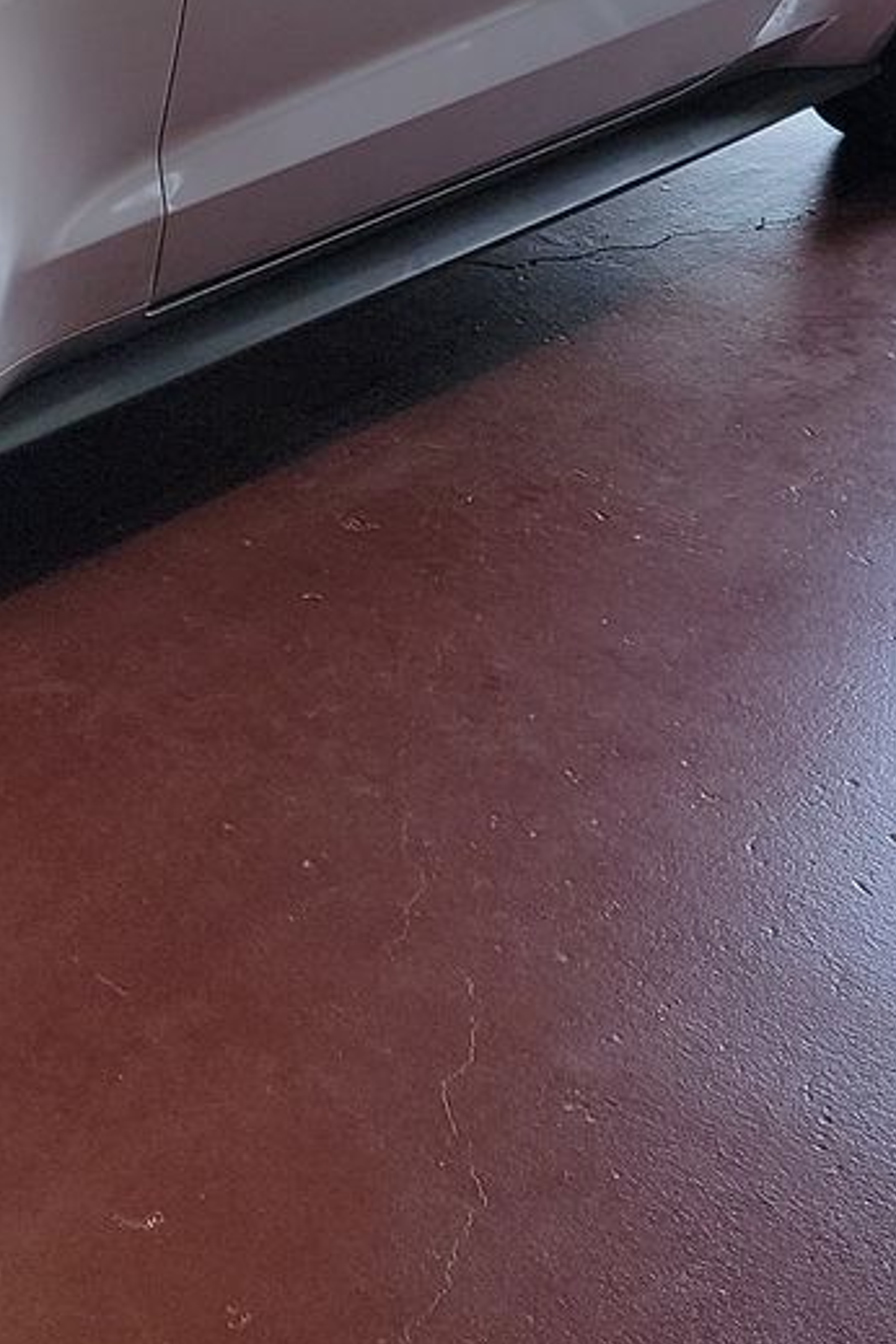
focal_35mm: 77
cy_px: -197
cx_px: -334
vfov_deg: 24.3
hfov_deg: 16.5
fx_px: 2874
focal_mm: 6.7
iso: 86
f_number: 1.8
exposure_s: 1/119
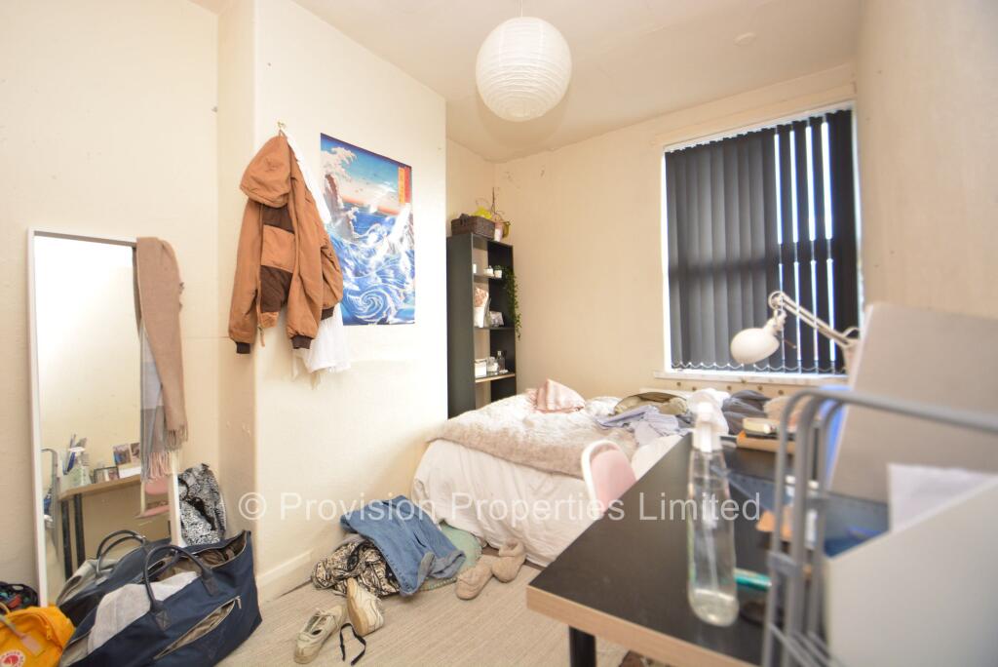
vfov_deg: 77.4
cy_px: 334
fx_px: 416
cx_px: 499
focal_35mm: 15
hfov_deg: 100.4
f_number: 4
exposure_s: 1/60
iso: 800
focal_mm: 10
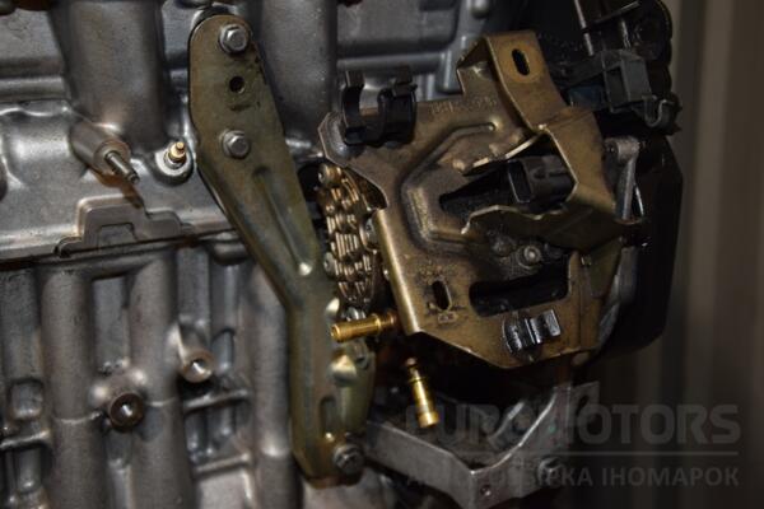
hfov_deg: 37.9
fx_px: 1114
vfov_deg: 25.8
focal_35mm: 52
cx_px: 382
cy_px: 254
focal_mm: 35
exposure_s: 1/60
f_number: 5
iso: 800
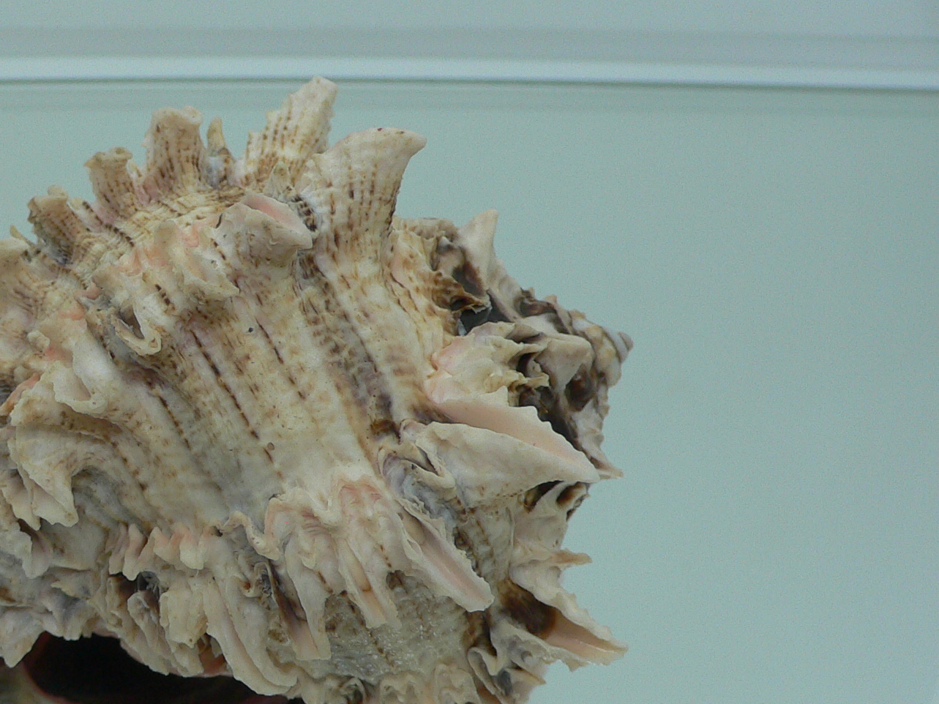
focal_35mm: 55
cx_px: 204
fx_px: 1492
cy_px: 413
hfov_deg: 34.0
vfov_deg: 26.5
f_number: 2.8
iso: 80
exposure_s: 1/60
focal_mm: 4.6
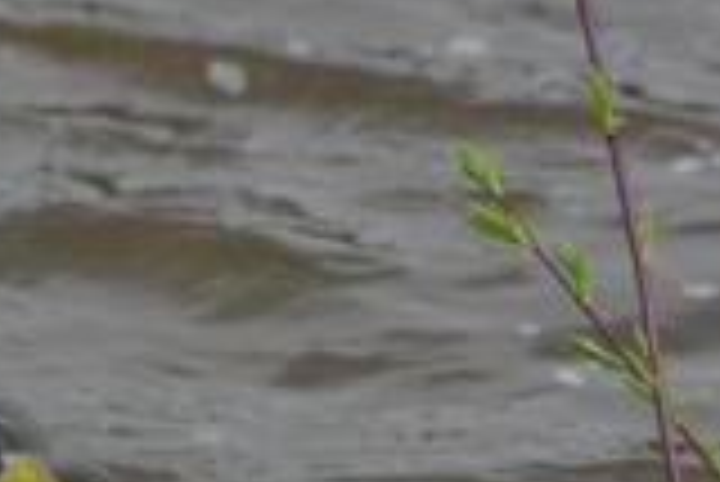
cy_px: 572
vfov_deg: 1.2
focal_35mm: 1156
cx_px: 58
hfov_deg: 1.8
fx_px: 23140
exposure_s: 1/750
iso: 400
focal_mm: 300
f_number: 8
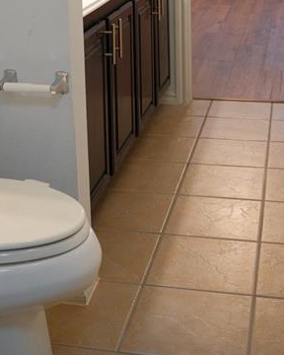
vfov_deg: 25.5
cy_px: -19
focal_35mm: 70
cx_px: 106
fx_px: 735
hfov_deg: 21.8
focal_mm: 23
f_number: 2.8
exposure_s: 1/125
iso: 1000
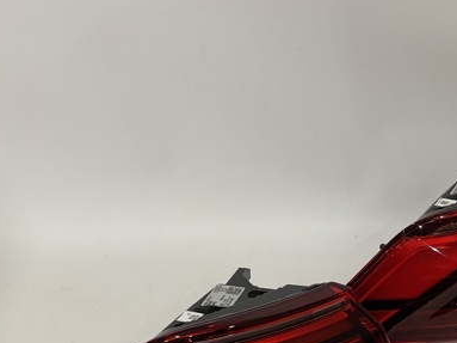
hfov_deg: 18.3
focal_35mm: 107
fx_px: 1412
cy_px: 273
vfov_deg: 13.8
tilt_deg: -36.6
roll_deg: -2.0
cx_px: 331
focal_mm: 7.5
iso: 125
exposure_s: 1/50
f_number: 2.2
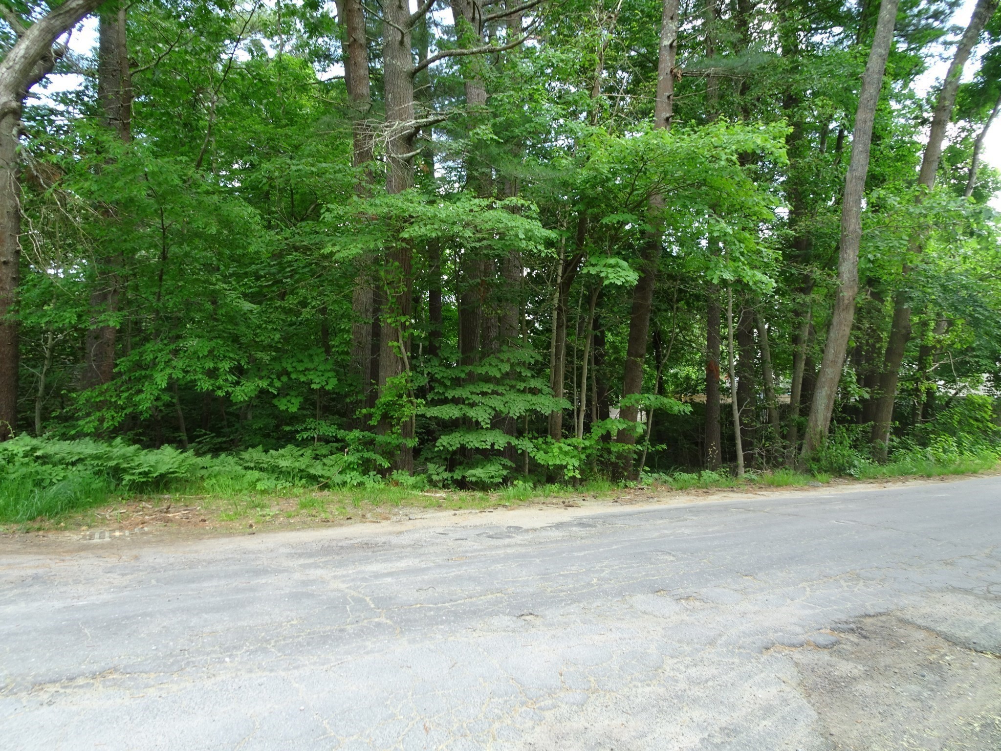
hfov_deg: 71.6
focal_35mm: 24
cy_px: 376
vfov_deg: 56.8
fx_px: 694
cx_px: 500
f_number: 3.5
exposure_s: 1/80
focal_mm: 4.1
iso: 80
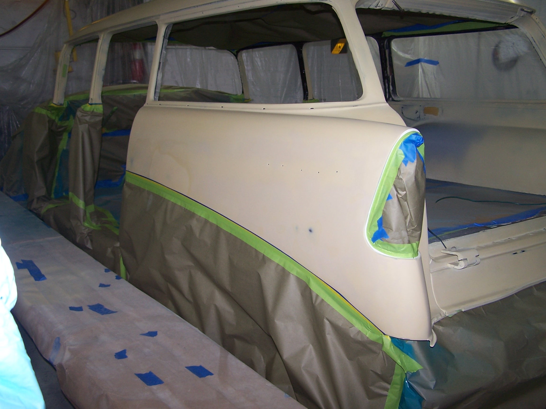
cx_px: 273
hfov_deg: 49.0
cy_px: 204
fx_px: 599
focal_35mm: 38
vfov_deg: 37.7
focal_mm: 6.3
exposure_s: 1/60
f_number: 2.8
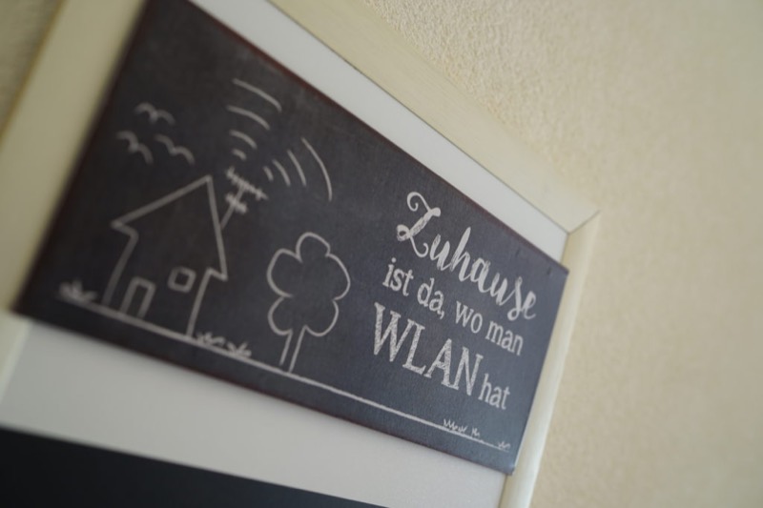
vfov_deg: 37.8
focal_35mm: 35
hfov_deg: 54.4
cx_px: 382
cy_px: 254
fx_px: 742
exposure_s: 1/100
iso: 200
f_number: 3.2
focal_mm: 35
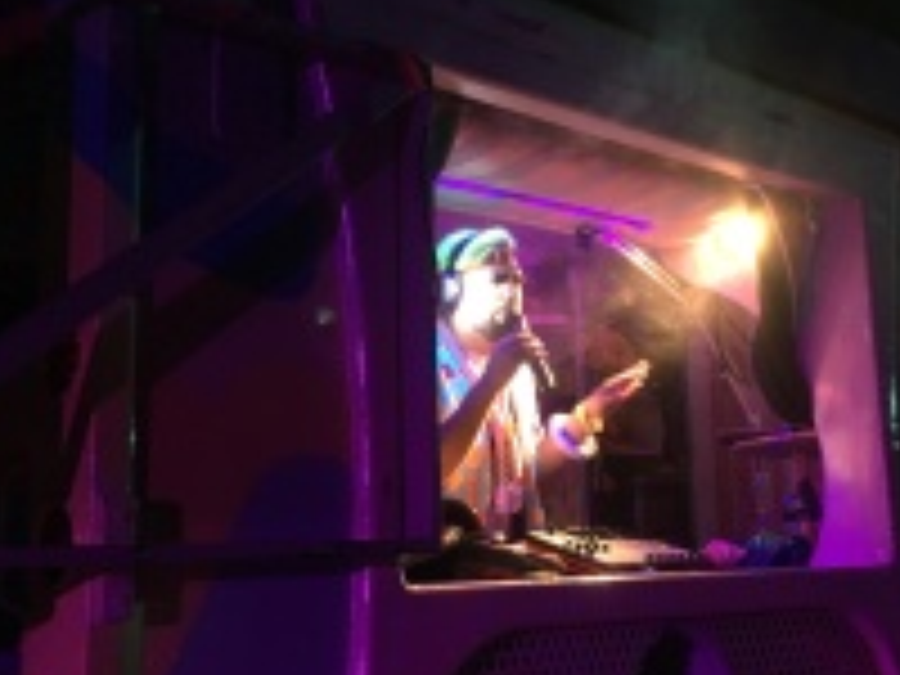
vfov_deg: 27.5
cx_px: 544
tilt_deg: +12.1
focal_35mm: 53
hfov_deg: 36.0
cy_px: 274
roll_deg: +3.3
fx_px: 1378
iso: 100
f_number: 2.2
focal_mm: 4.15
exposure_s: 1/30
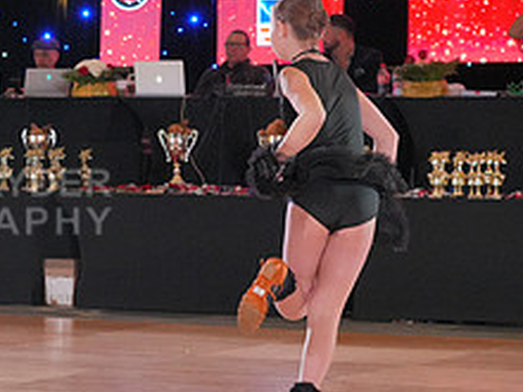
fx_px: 2221
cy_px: 206
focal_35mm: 147
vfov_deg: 10.1
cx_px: -119
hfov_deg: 13.1
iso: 5000
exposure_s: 1/400
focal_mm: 58
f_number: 5.6
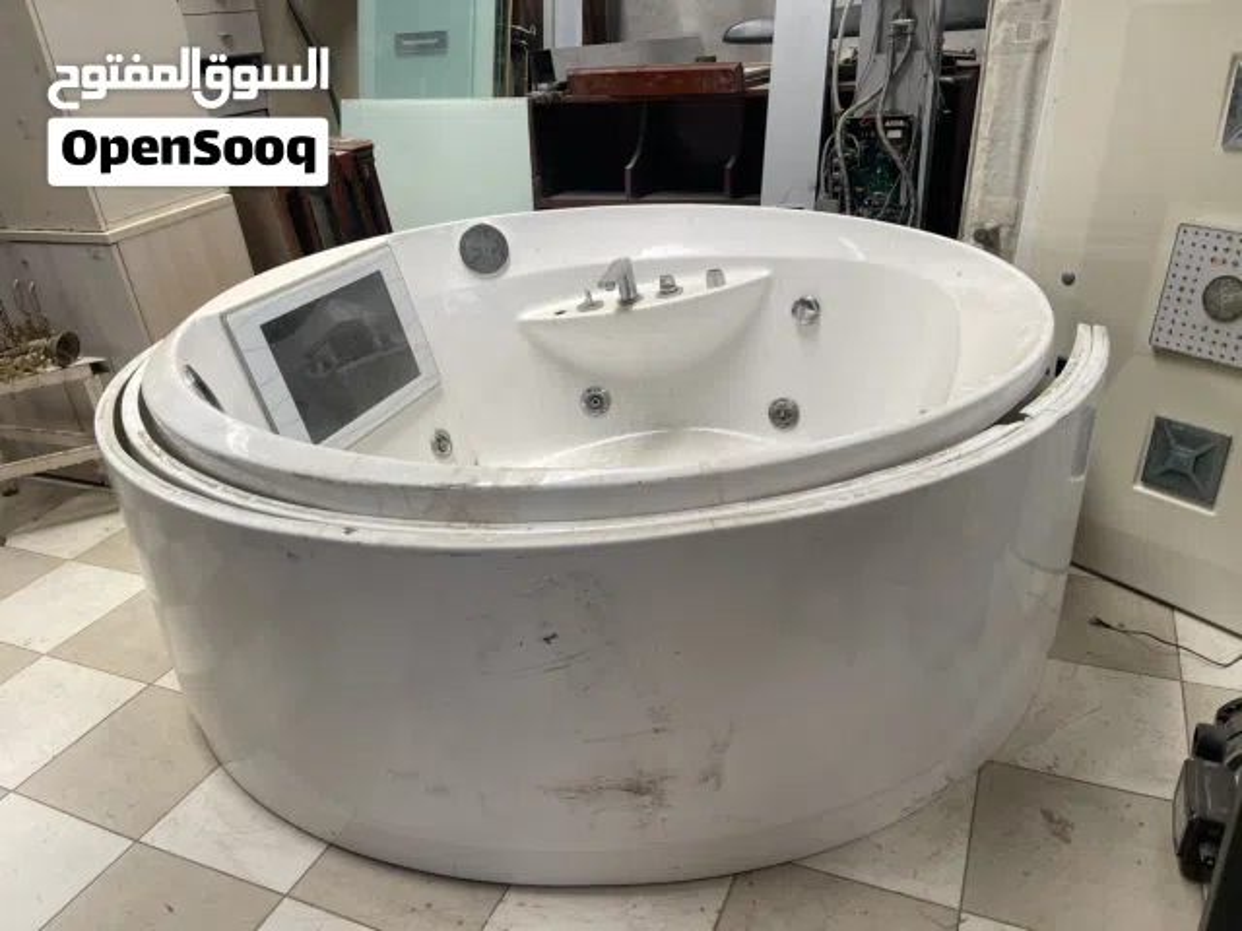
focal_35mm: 25
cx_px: 621
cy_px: 466
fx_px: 897
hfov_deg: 69.4
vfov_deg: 54.9
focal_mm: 5.1
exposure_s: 1/220
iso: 32
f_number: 1.6
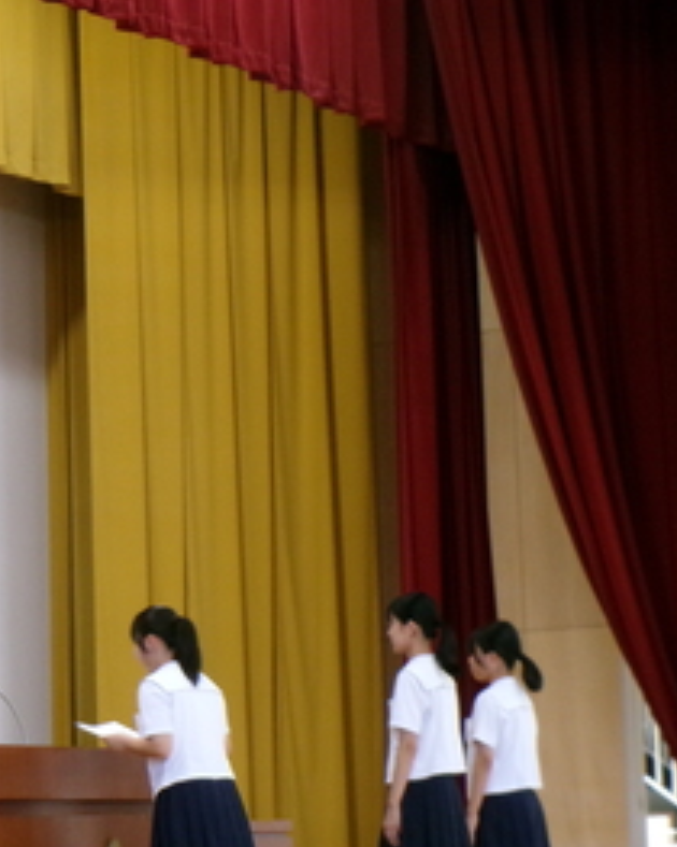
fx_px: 3485
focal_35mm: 139
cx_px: -35
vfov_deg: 13.9
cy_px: 509
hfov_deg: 11.0
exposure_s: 1/34
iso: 397
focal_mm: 14
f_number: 5.4
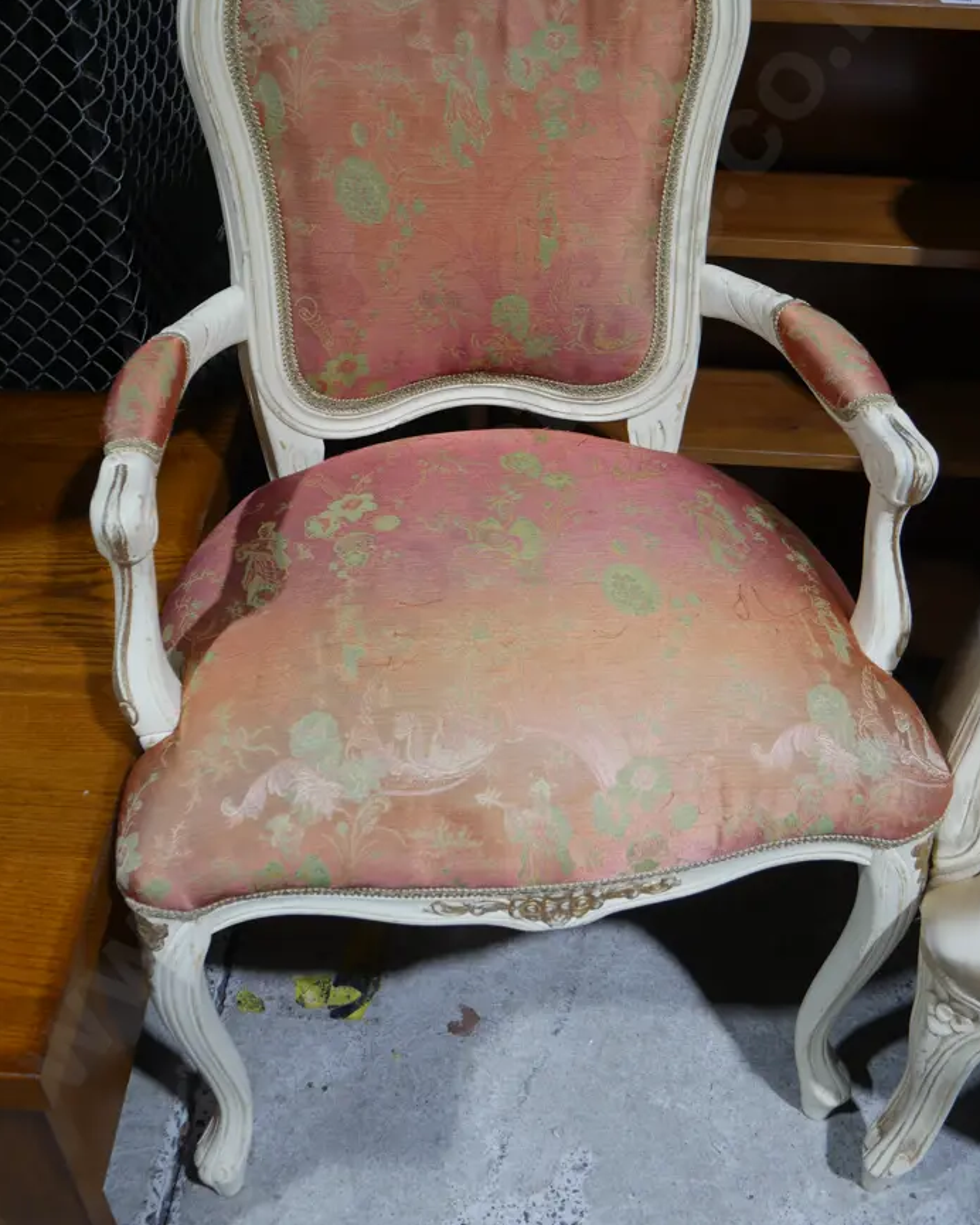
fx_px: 1341
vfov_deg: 48.8
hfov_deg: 40.1
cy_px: 504
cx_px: 475
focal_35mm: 37
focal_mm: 16
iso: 250
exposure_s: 1/60
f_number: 4
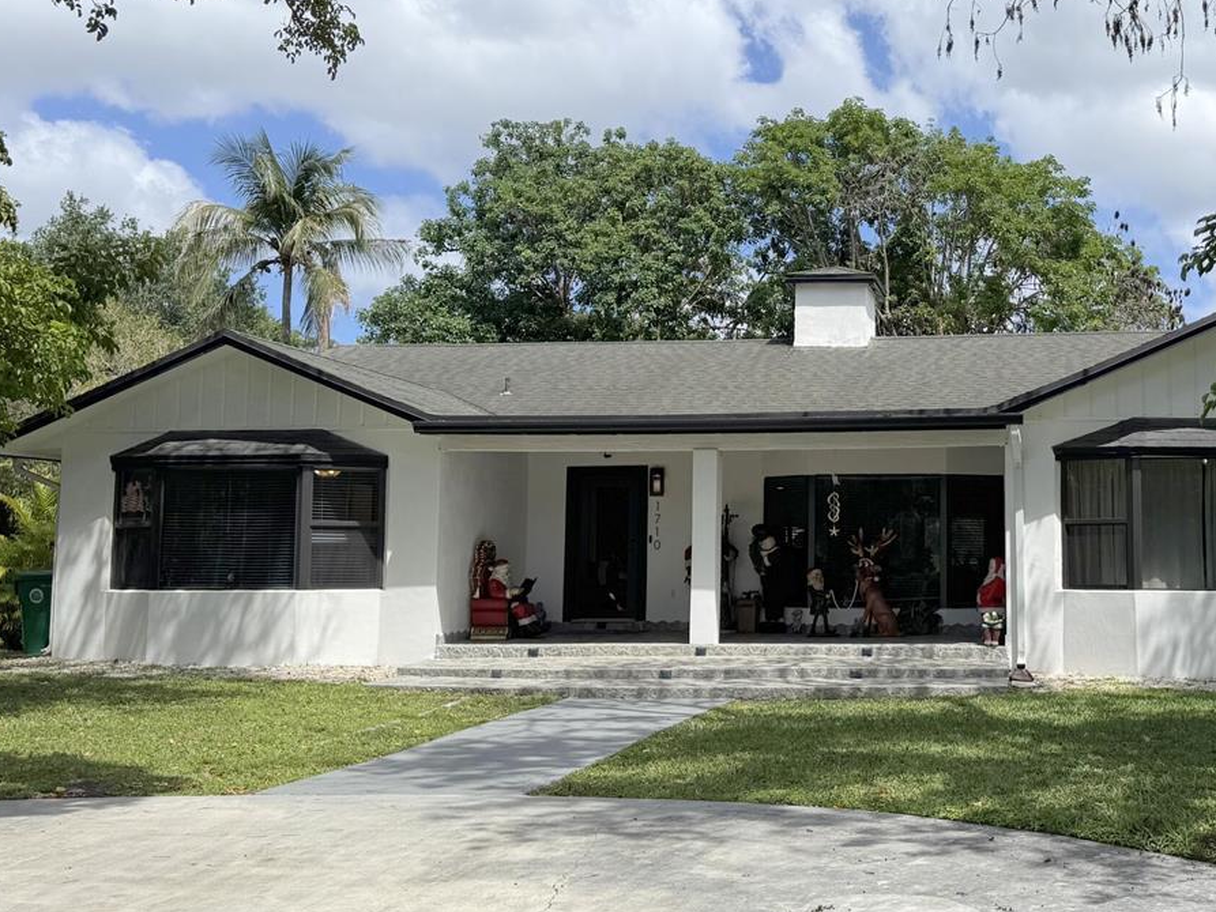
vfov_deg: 33.6
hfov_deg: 42.8
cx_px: 878
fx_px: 1511
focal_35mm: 43
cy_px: 437
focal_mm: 6.76
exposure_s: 1/7092
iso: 80
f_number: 1.78
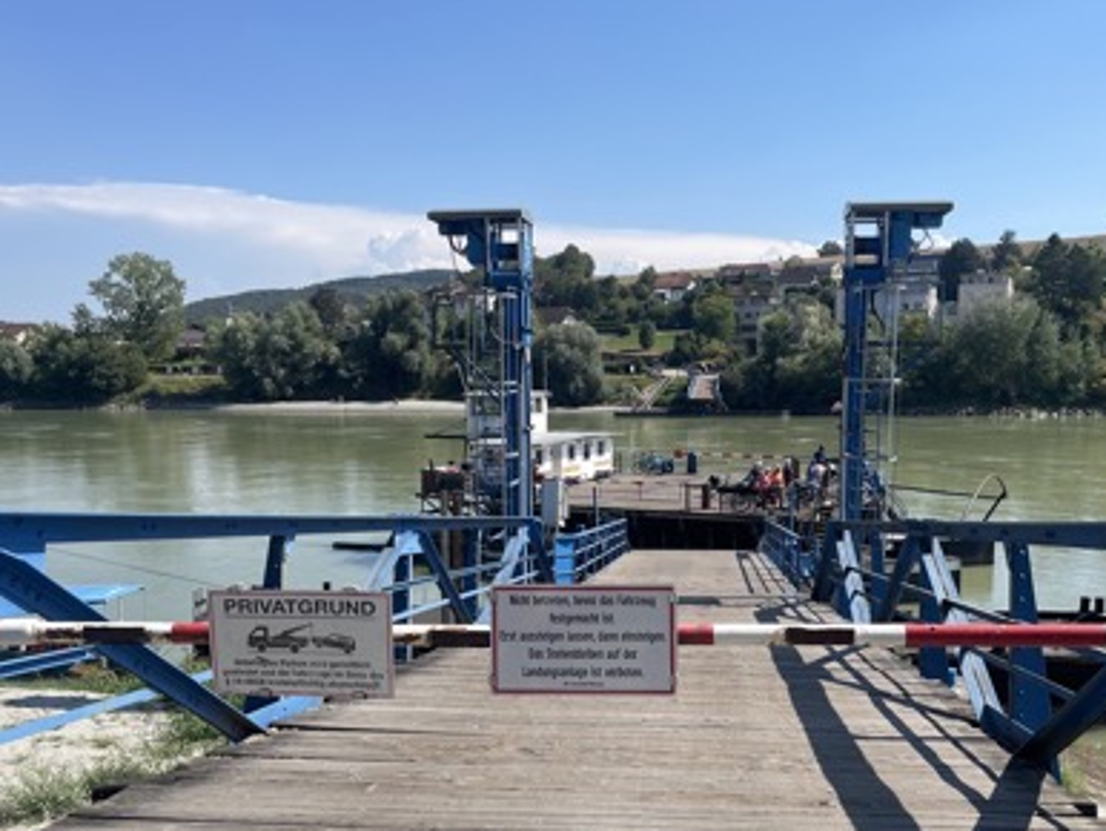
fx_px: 1119
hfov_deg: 52.5
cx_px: 607
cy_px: 516
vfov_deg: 40.5
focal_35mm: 35
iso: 32
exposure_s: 1/3401
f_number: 1.6
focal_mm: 4.2
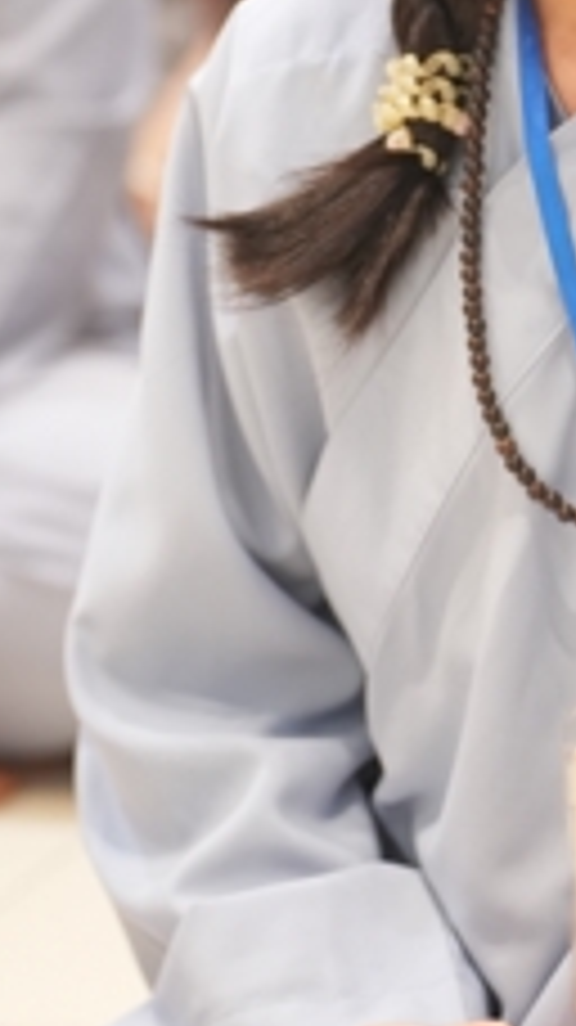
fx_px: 6989
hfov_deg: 4.7
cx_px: 560
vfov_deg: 8.4
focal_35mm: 257
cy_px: 207
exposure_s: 1/80
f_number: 2.8
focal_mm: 86
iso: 1250
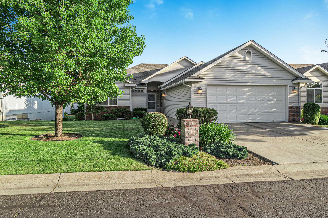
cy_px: 109
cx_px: 164
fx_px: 191
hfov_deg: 81.2
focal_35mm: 21
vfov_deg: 59.5
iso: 200
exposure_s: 1/100
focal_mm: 14
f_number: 8
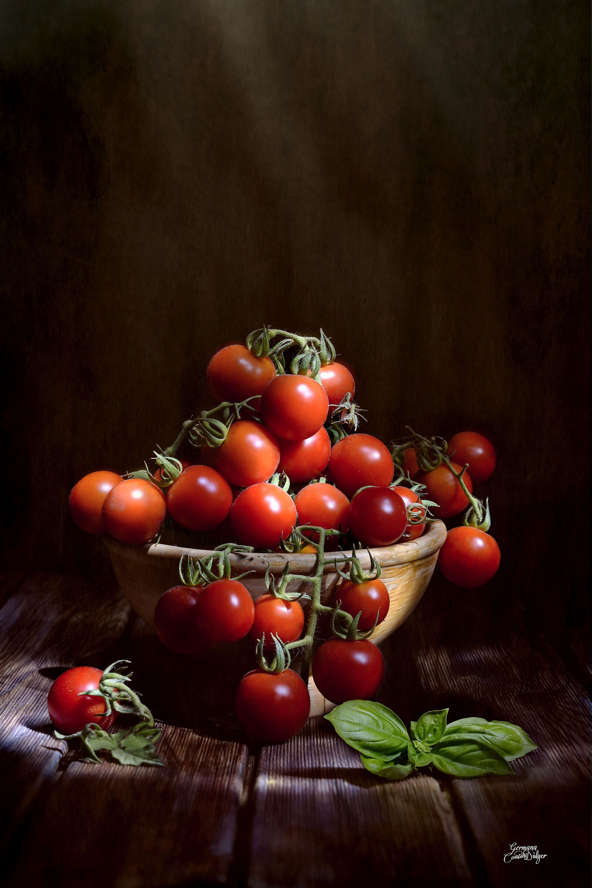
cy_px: 444
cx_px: 296
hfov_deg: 17.5
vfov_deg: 26.0
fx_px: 1924
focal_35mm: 78
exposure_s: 15
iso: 100
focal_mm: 52
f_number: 8
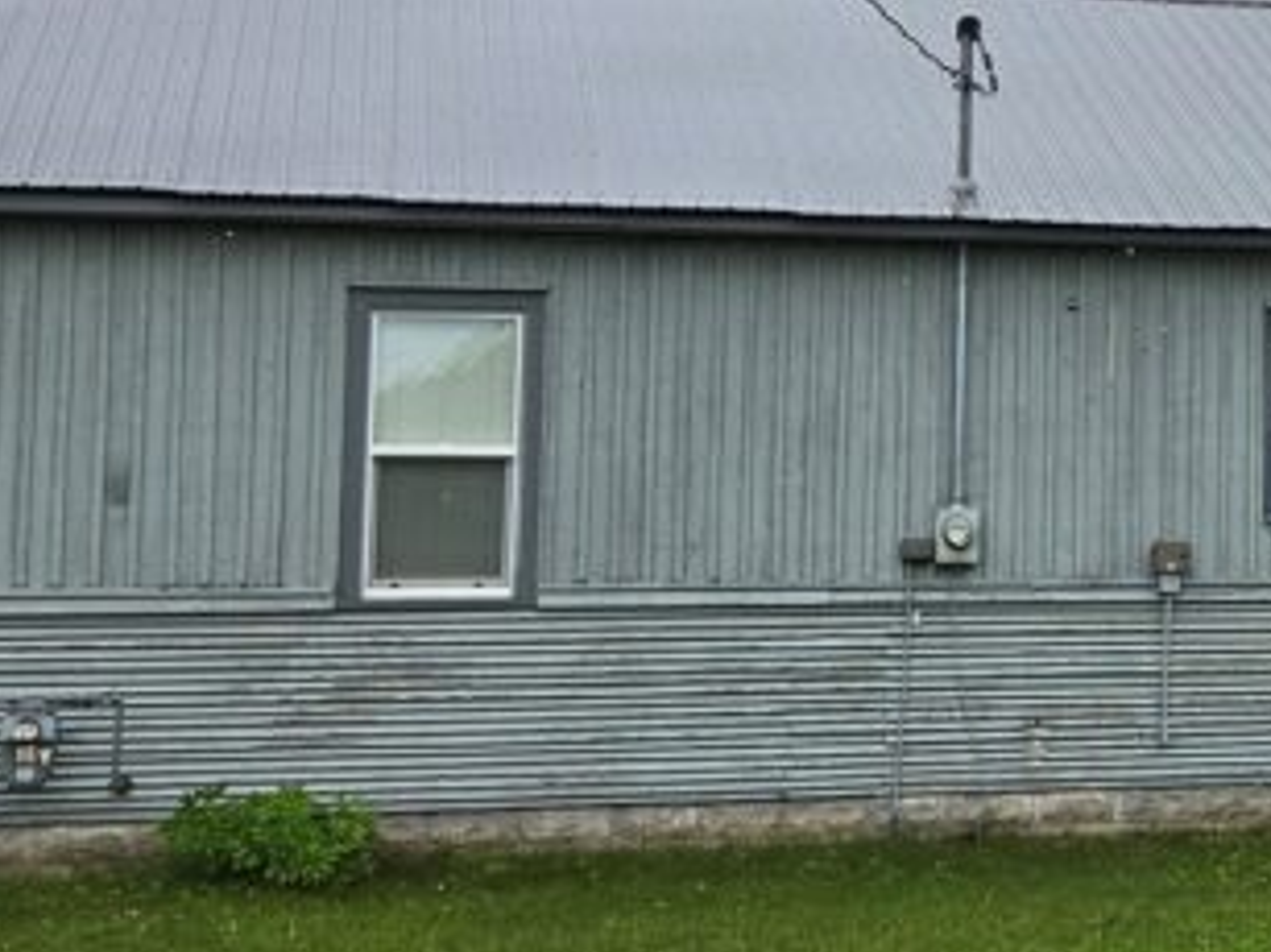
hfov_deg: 23.0
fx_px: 2936
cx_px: 1389
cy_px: 257
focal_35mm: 80
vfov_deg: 18.3
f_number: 1.8
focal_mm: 5.4
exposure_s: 1/2760
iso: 80
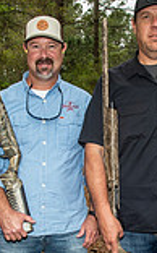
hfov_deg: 18.0
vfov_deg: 28.1
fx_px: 495
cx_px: 100
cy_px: 198
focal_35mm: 72
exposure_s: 1/250
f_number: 8
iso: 400
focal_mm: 19
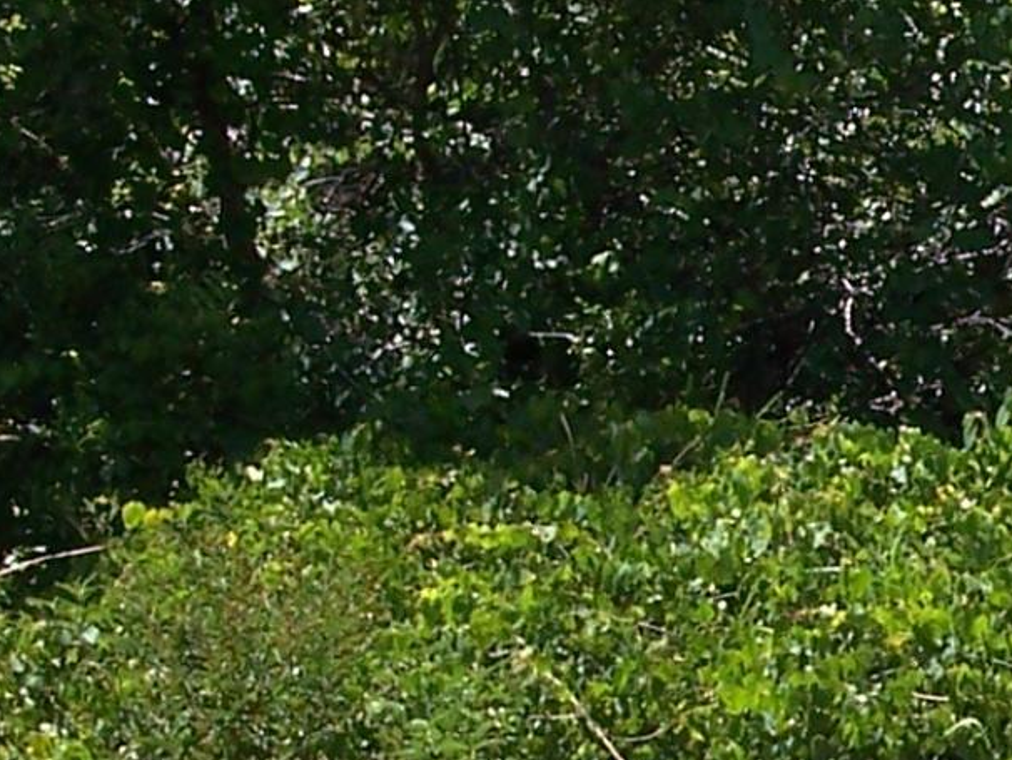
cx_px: 1268
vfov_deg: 7.7
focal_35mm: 193
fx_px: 5645
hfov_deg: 10.1
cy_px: 246
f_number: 4
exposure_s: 1/500
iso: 100
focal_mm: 8
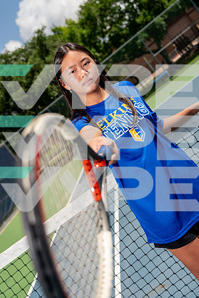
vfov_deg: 42.7
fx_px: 381
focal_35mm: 46
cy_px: 138
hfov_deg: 29.2
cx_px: 98
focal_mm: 42
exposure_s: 1/1600
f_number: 4
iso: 100
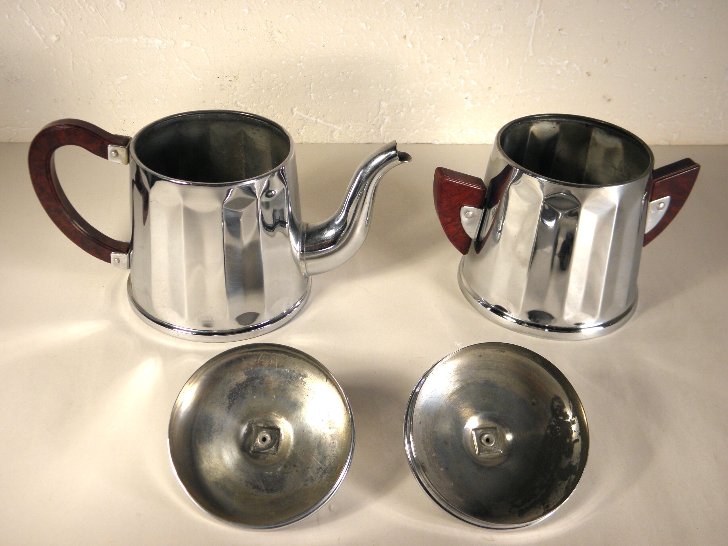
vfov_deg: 35.1
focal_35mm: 41
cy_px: 273
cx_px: 364
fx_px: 862
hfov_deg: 45.8
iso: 100
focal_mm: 7.5
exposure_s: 1/80
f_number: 3.8
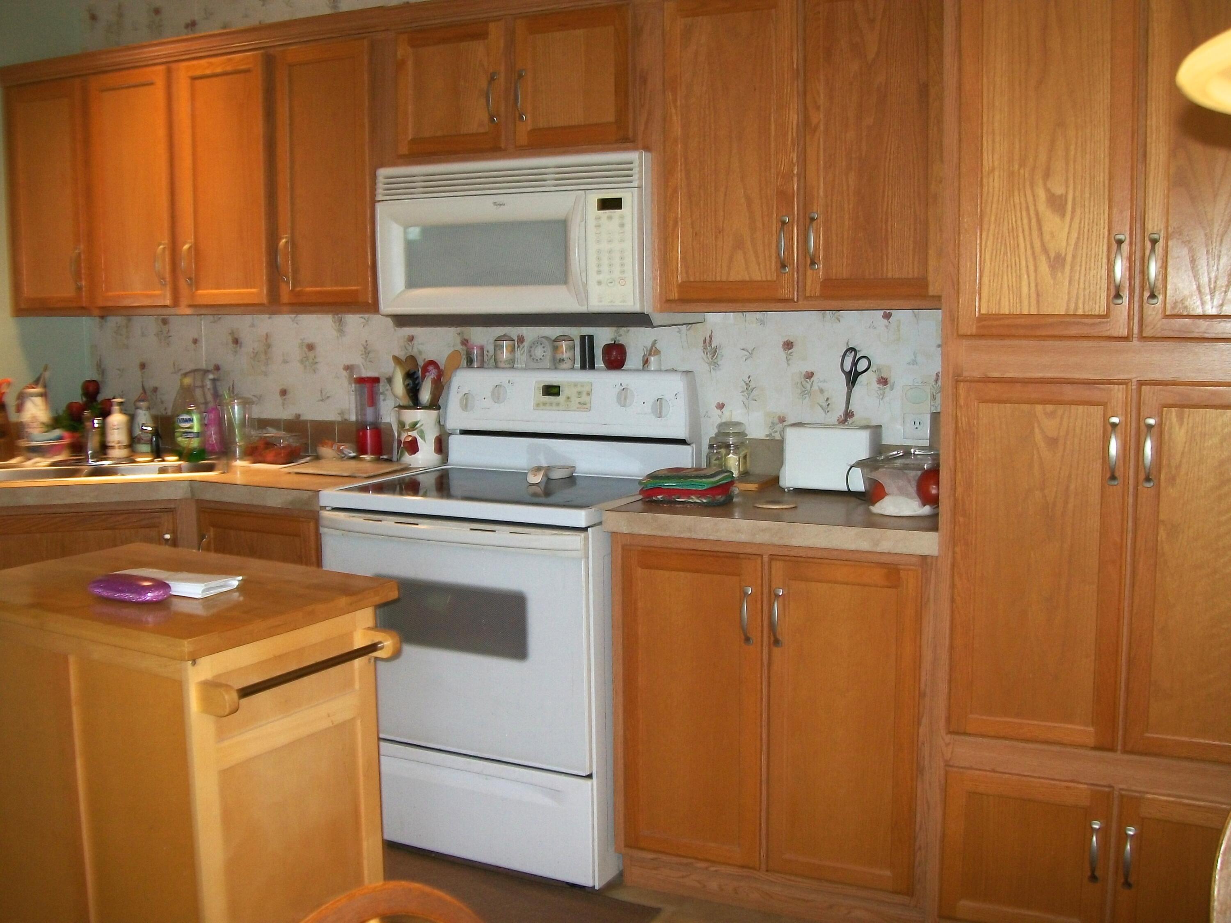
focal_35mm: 36
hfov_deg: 51.4
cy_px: 462
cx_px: 616
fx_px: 1280
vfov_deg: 39.7
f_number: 2.7
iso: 80
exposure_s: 1/30
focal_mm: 6
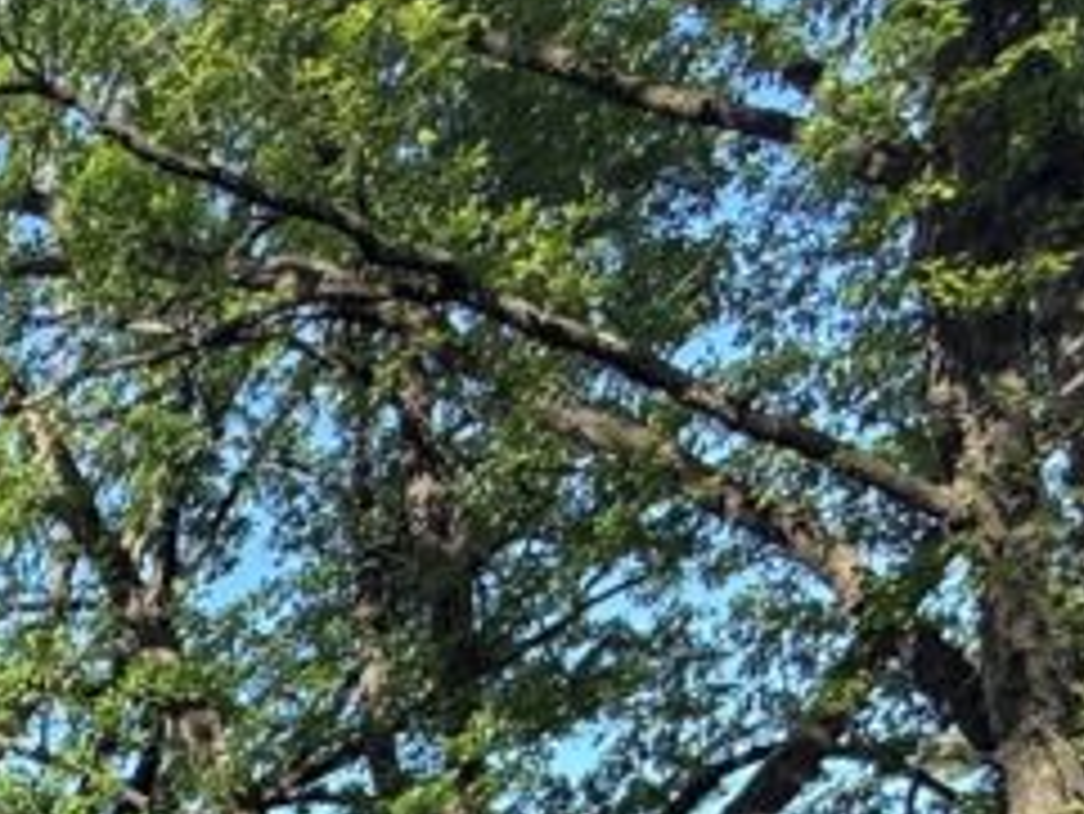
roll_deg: +1.6
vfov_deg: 16.5
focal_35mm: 62
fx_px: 1942
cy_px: 1727
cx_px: -614
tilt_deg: -16.3
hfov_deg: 23.6
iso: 50
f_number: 2.2
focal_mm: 2.22
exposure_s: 1/717
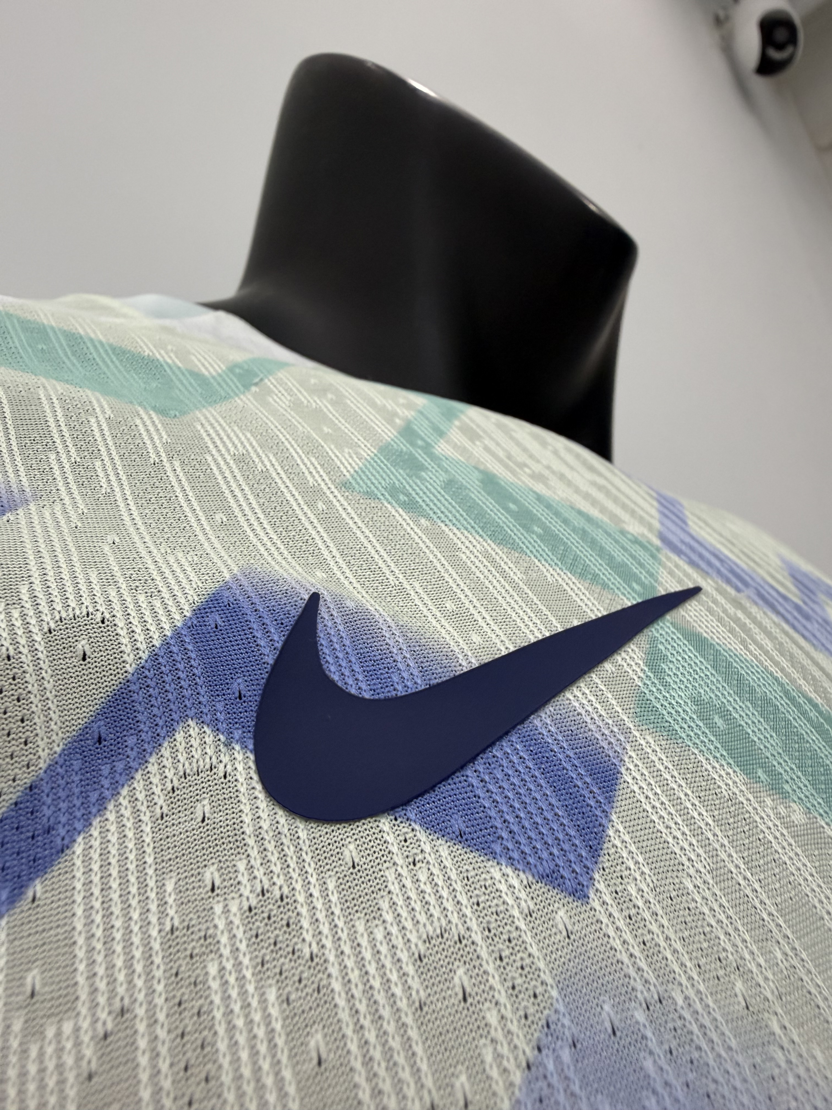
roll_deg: +5.1
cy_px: 555
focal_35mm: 24
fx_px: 769
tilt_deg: +25.9
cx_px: 416
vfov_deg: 71.6
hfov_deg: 56.8
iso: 160
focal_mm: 2.22
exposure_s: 1/100
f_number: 2.2
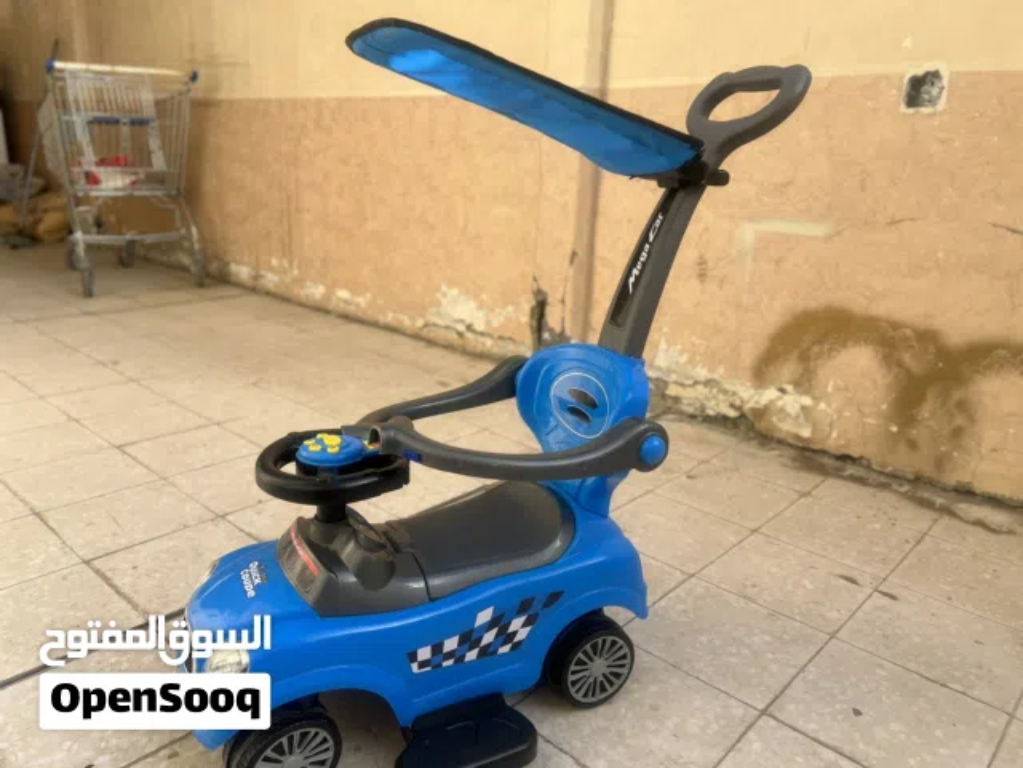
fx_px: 768
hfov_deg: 67.3
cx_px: 512
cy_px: 384
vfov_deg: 53.1
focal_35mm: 26
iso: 50
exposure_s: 1/1361
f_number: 1.5
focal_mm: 5.7
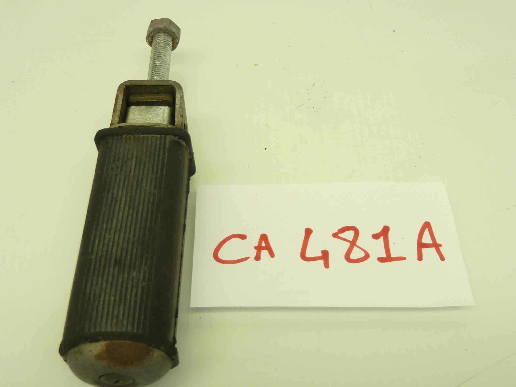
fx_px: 566
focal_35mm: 38
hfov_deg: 49.0
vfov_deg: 37.7
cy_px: 194
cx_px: 258
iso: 80
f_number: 3.3
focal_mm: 4.4
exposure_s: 1/40
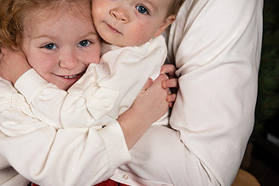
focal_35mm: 87
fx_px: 674
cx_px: 89
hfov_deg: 23.3
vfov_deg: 15.7
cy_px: 61
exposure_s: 1/250
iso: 200
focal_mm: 49
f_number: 5
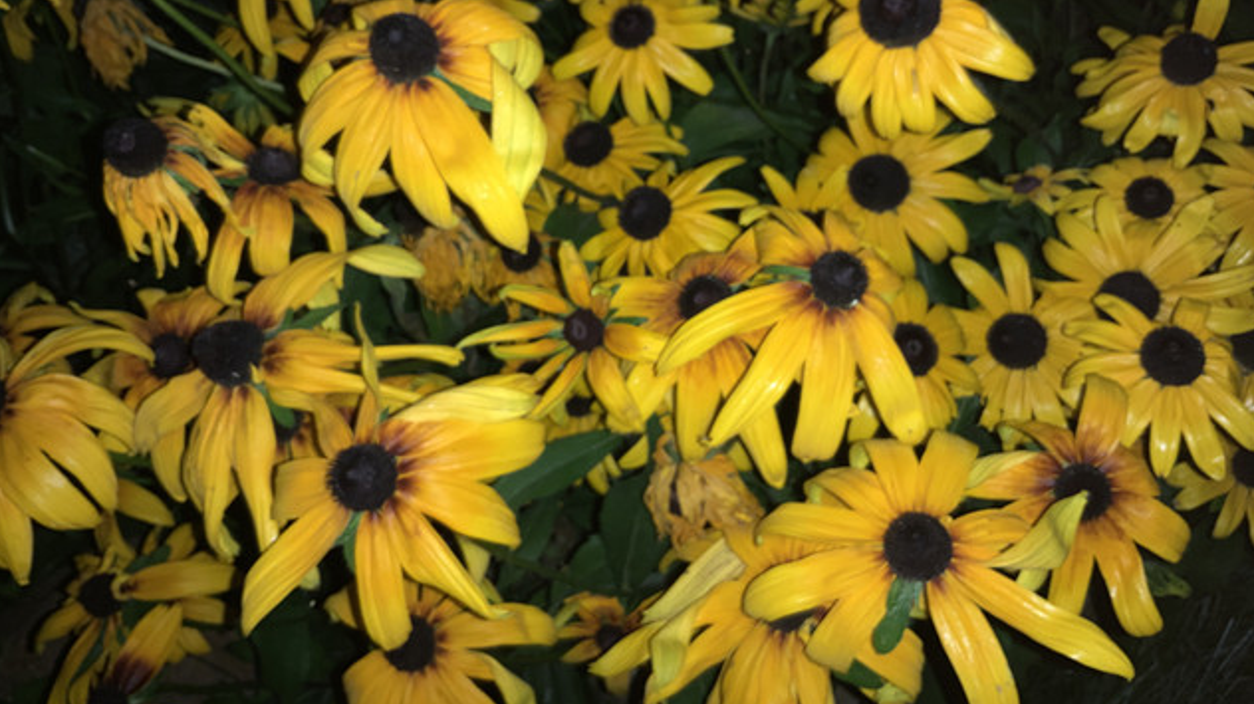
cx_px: 627
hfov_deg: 61.0
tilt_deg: -43.6
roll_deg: -0.3
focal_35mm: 32
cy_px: 250
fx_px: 1064
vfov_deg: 36.4
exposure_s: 1/30
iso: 25
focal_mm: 3
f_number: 1.8
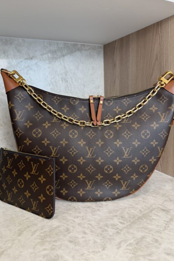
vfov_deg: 69.4
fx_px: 188
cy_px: 134
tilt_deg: -11.7
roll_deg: +2.0
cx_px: 87
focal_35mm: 26
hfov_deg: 49.6
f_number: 1.78
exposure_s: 1/120
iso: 125
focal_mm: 6.76
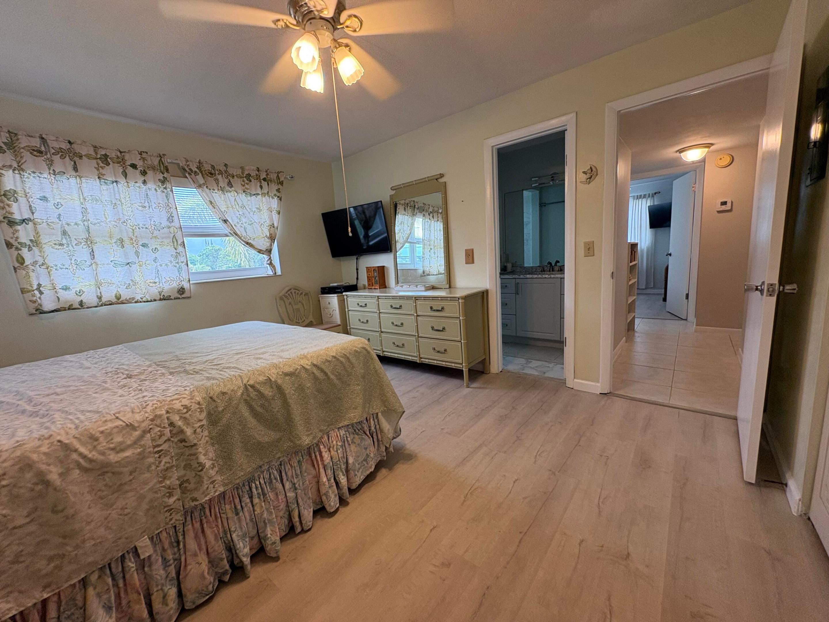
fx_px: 335
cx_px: 414
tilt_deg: -9.3
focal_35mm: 14
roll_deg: +3.9
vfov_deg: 85.7
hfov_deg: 102.1
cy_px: 311
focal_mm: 2.22
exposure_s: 1/60
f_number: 2.2
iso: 160
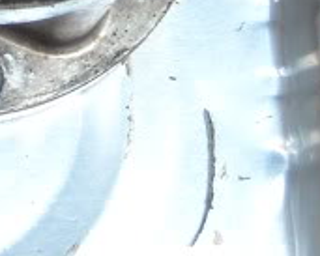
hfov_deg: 6.5
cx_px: -344
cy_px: -278
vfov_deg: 5.3
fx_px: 2710
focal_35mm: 286
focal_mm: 7.9
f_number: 3.2
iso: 161
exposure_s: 1/60
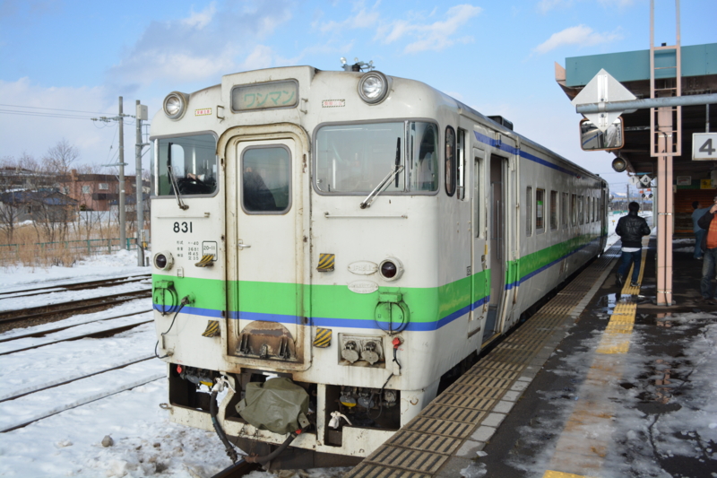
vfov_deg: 40.0
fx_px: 657
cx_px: 358
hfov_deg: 57.2
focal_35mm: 33
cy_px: 239
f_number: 4.5
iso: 800
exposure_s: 1/4000
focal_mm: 22
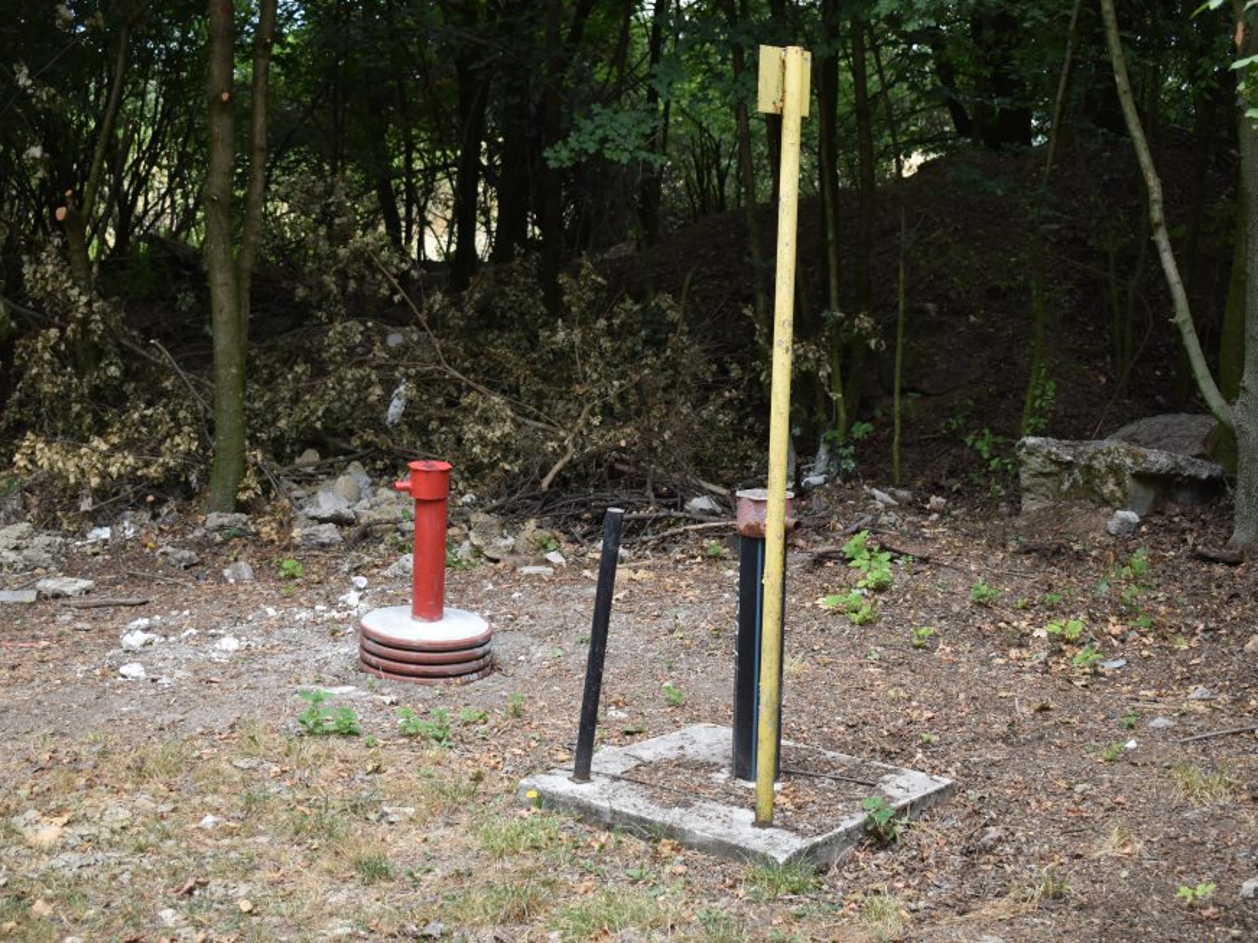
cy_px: 471
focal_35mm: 53
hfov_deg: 36.2
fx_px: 1926
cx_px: 575
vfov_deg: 27.5
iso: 400
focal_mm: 32
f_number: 5
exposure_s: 1/250
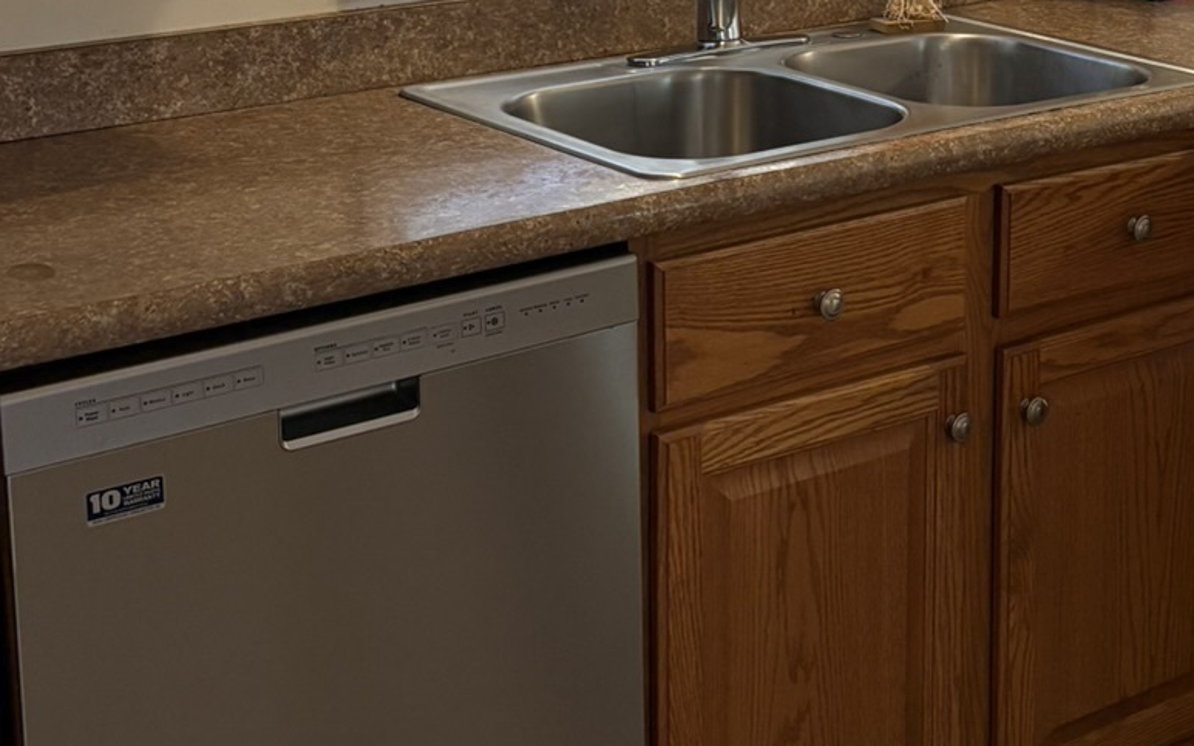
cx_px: 1004
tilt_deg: -8.6
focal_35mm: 73
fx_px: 2375
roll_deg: -1.5
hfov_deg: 27.5
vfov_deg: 17.4
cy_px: 5
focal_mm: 5.96
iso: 160
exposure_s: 1/60
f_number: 1.6
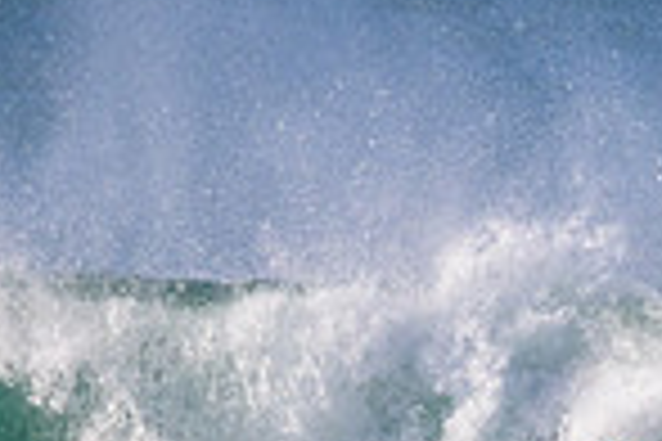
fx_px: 57976
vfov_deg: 0.4
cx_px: 617
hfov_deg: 0.7
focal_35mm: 3153
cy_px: 619
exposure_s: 1/2000
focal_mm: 800
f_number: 11
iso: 1400
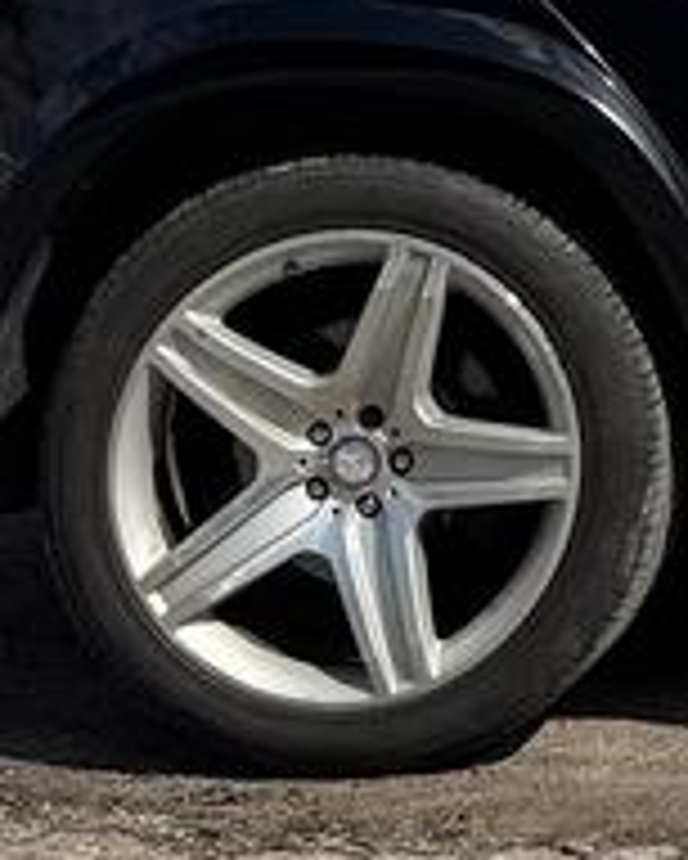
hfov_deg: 9.1
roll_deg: +1.7
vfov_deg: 11.5
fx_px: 3993
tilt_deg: +1.4
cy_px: -603
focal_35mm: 157
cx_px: 1511
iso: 80
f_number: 1.78
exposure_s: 1/7092
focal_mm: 6.76
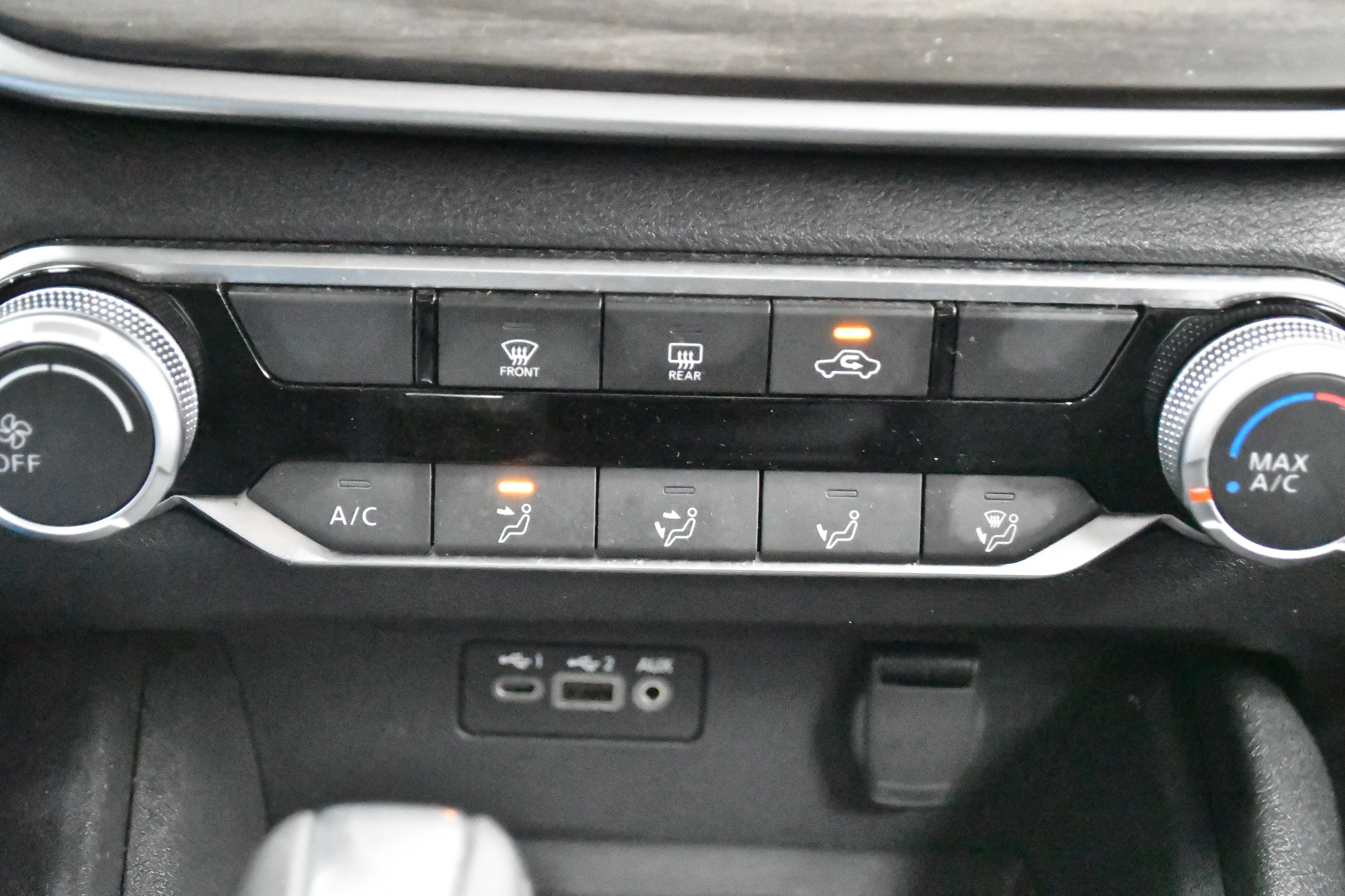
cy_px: 448
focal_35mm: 57
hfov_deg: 35.1
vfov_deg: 23.8
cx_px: 672
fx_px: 2129
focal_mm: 38
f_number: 5
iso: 51200
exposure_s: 1/100
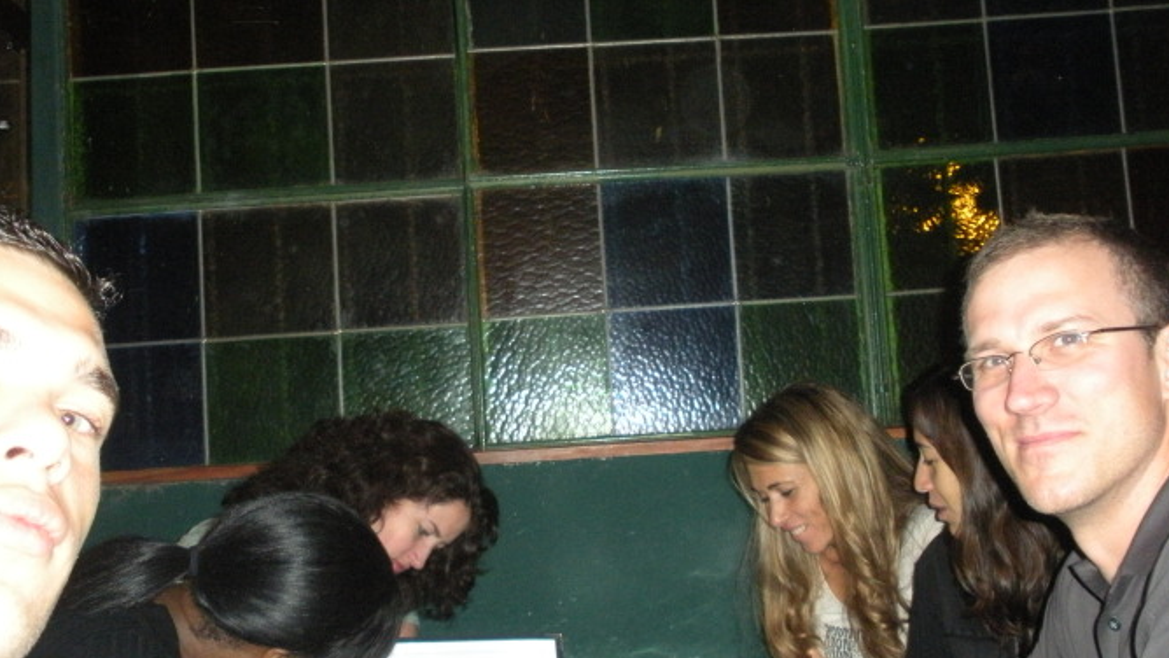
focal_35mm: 47
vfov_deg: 25.4
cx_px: 606
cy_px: 329
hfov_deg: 43.7
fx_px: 1457
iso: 398
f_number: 3.5
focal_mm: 6.3
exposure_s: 1/60
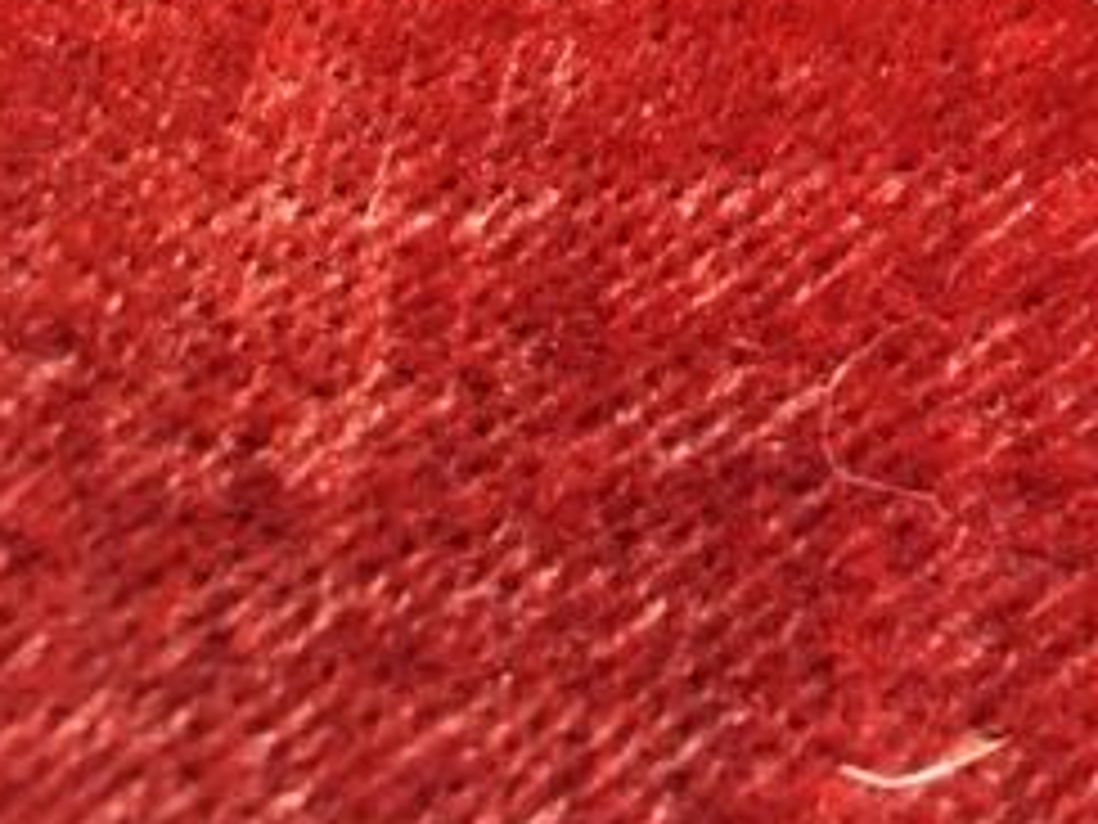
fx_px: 2411
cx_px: 1422
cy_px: -212
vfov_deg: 18.2
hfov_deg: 22.9
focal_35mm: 76
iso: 25
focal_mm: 4.15
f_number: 2.2
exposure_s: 1/303
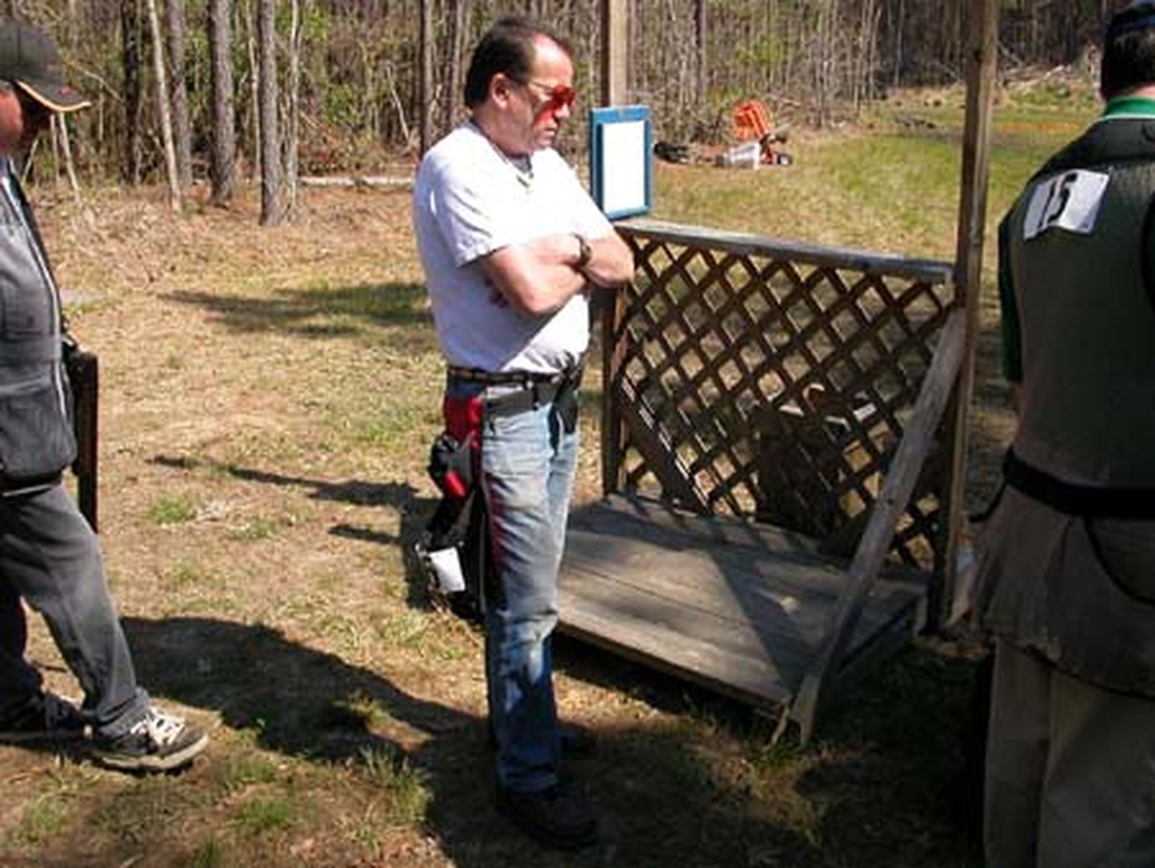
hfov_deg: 50.1
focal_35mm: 37
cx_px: 578
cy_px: 434
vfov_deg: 38.7
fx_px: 1235
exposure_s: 1/407
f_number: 4.5
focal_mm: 5.6
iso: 100
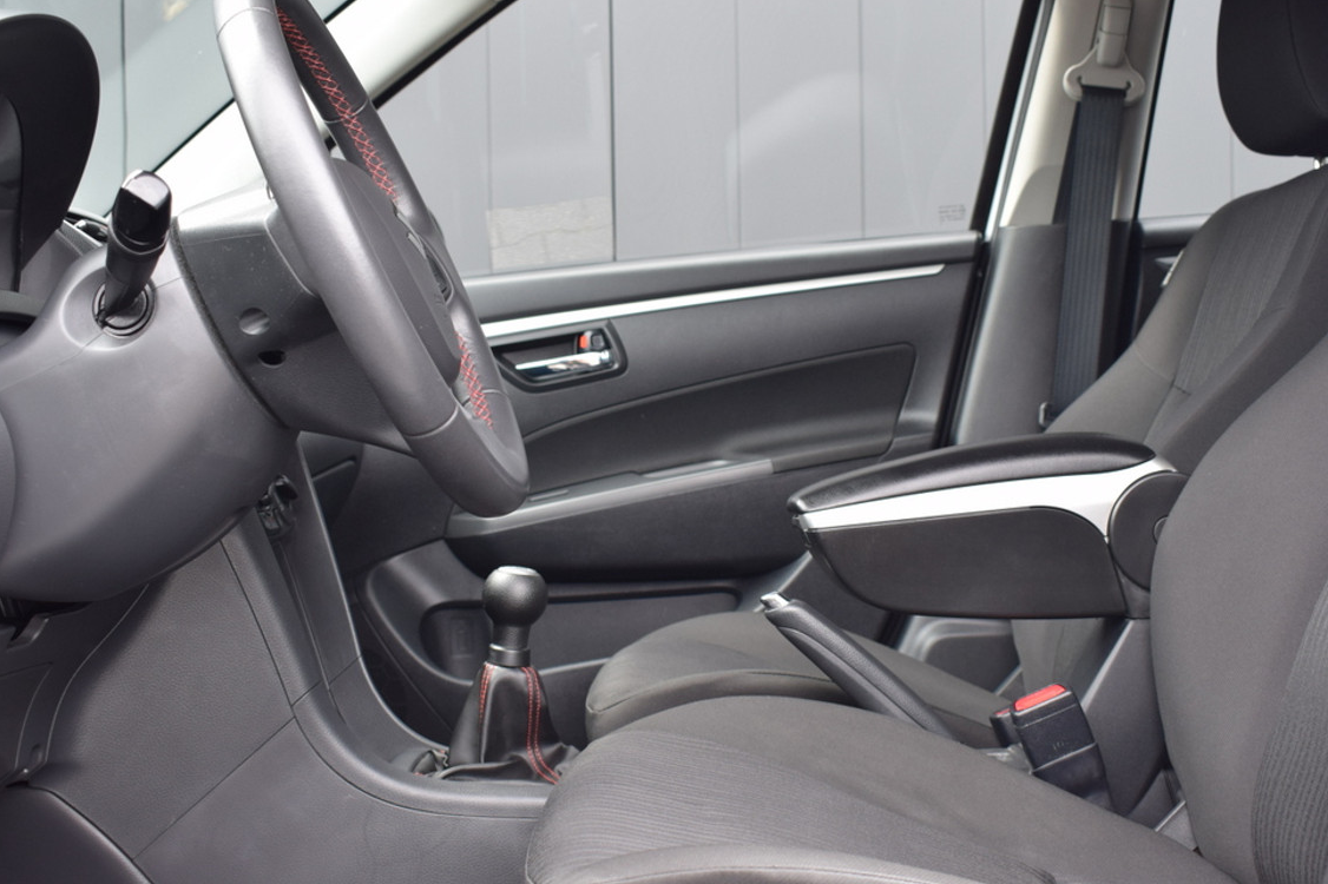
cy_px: 453
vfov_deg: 28.9
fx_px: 1719
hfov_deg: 42.2
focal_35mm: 47
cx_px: 663
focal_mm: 25
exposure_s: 1/125
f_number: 5.6
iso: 400
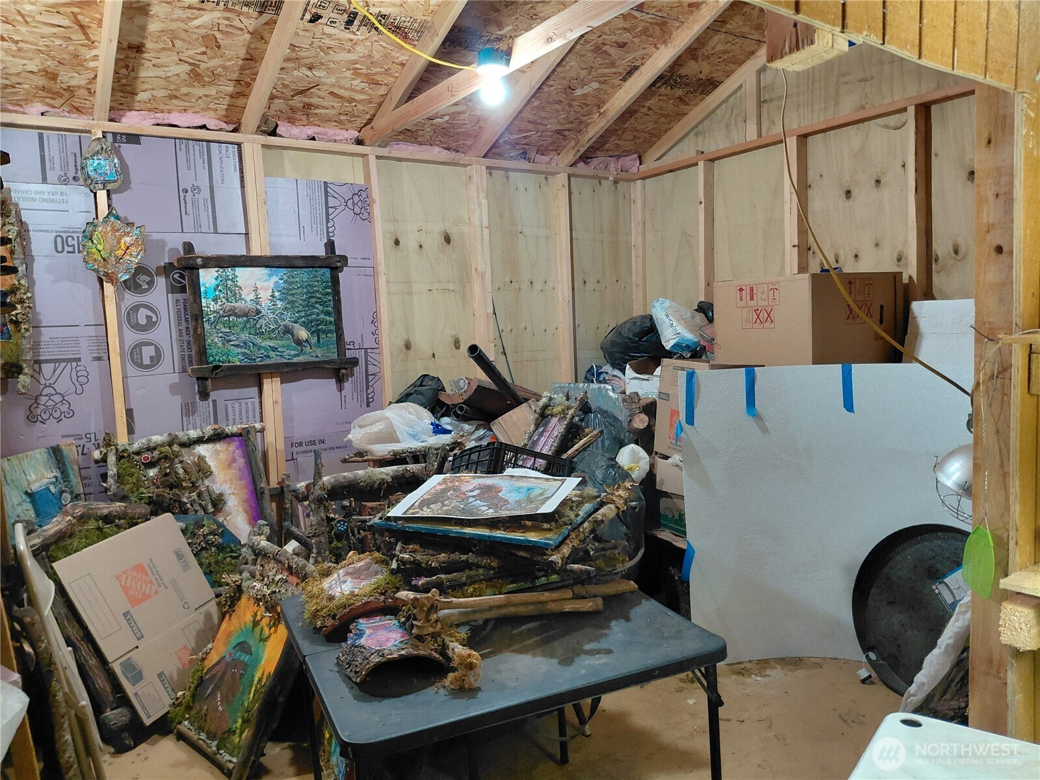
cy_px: 390
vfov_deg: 54.9
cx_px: 520
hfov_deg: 69.4
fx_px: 751
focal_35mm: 25
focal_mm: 4.69
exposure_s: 1/25
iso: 400
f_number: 1.8
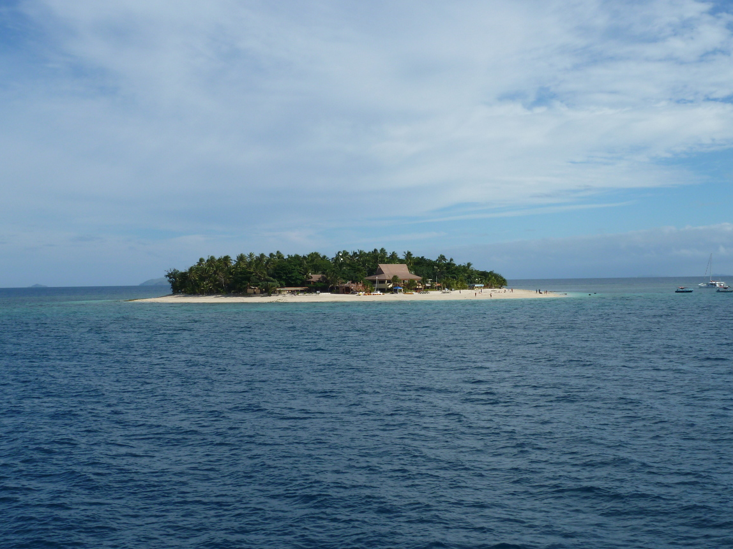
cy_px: 277
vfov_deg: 31.5
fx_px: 974
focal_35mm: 46
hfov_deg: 41.2
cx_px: 375
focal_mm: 7.3
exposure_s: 1/500
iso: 80
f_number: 5.6
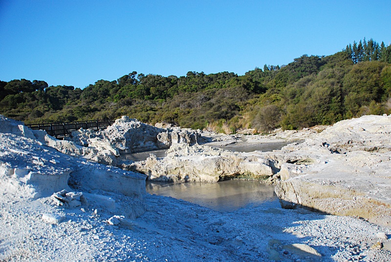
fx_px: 359
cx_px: 196
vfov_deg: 40.1
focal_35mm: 33
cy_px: 131
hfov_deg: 57.2
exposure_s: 1/2500
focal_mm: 22
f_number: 3.8
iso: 400
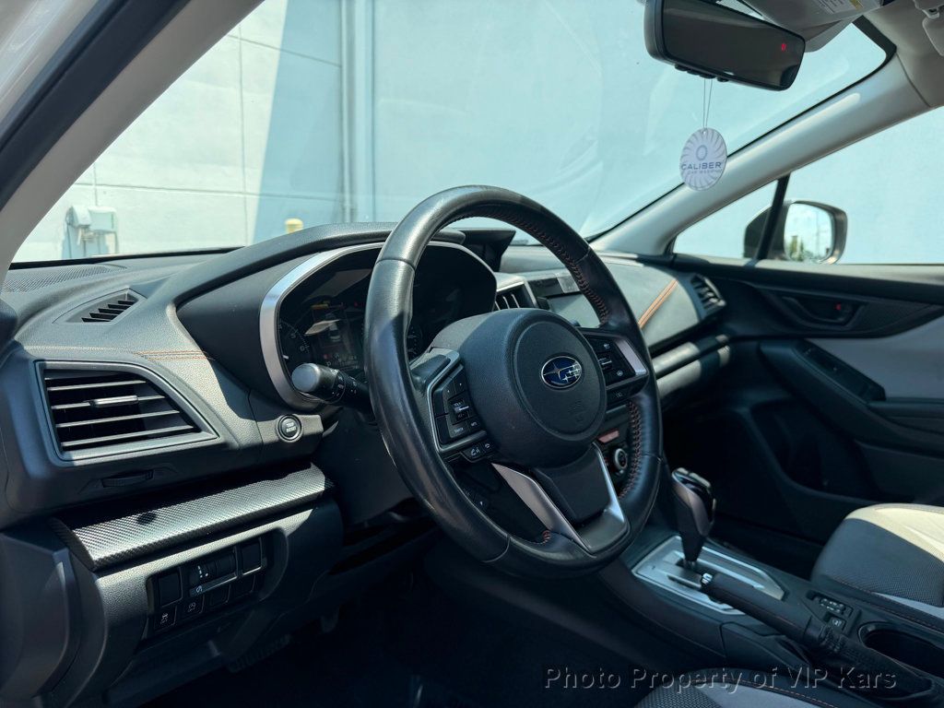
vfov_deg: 56.8
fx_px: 654
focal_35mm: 24
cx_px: 472
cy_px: 354
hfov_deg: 71.6
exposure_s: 1/1271
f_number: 1.78
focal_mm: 6.76
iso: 80
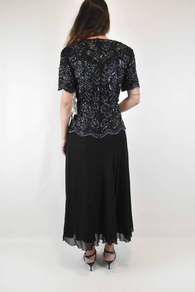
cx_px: 98
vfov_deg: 53.1
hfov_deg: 36.9
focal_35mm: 36
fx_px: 292
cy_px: 146
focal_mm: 24
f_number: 16
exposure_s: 1/25
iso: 1600
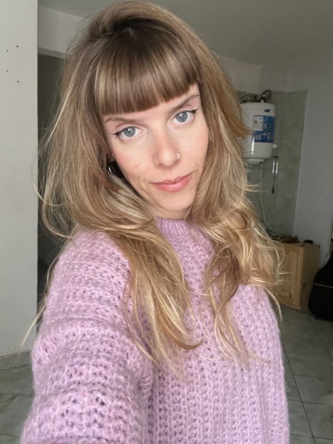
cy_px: 222
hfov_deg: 46.8
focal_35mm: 30
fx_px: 385
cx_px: 166
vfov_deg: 60.0
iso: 400
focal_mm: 2.71
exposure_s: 1/42
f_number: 2.2
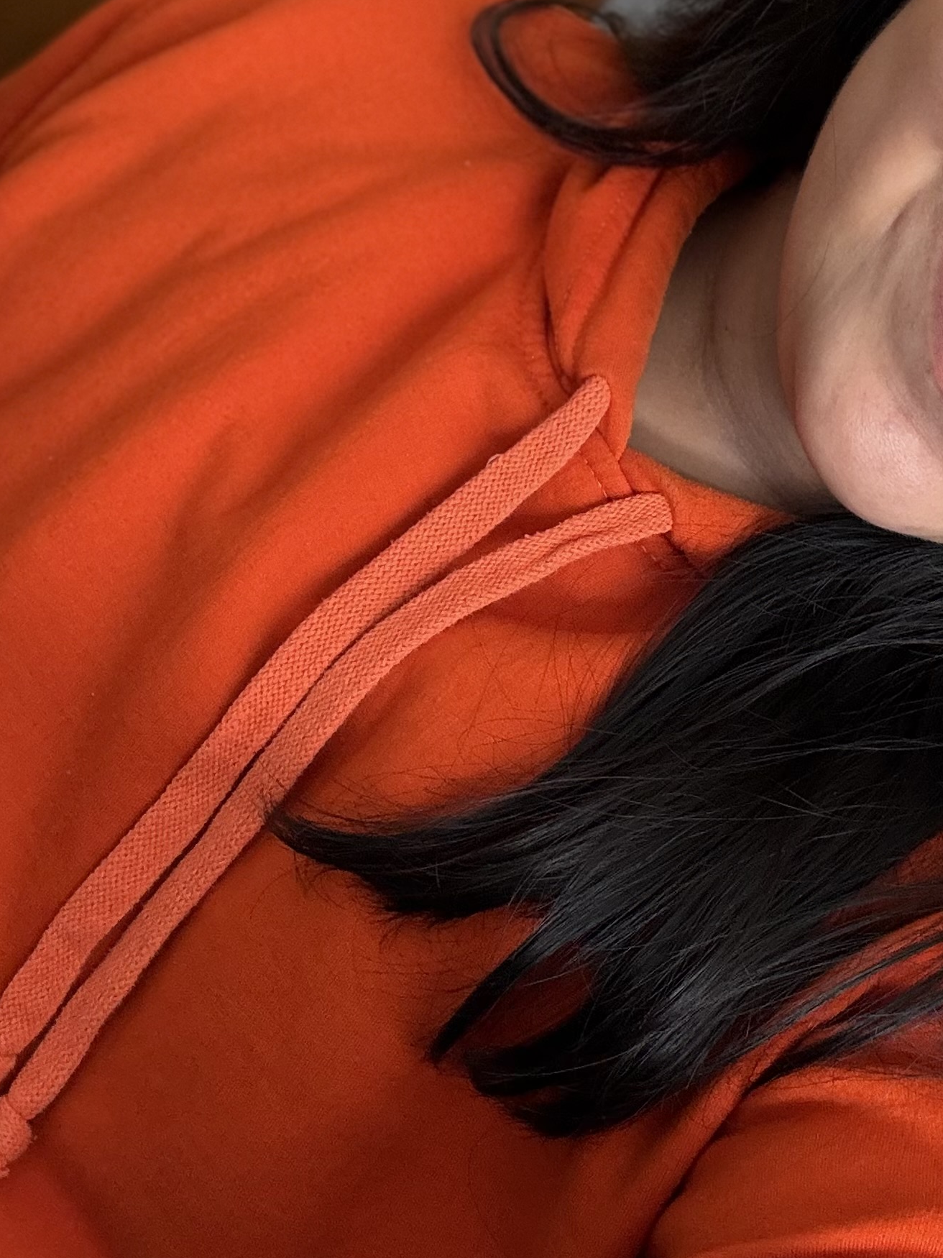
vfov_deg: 36.2
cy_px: 617
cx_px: 911
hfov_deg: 26.3
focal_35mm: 53
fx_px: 1926
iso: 80
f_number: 1.9
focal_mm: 2.69
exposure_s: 1/103
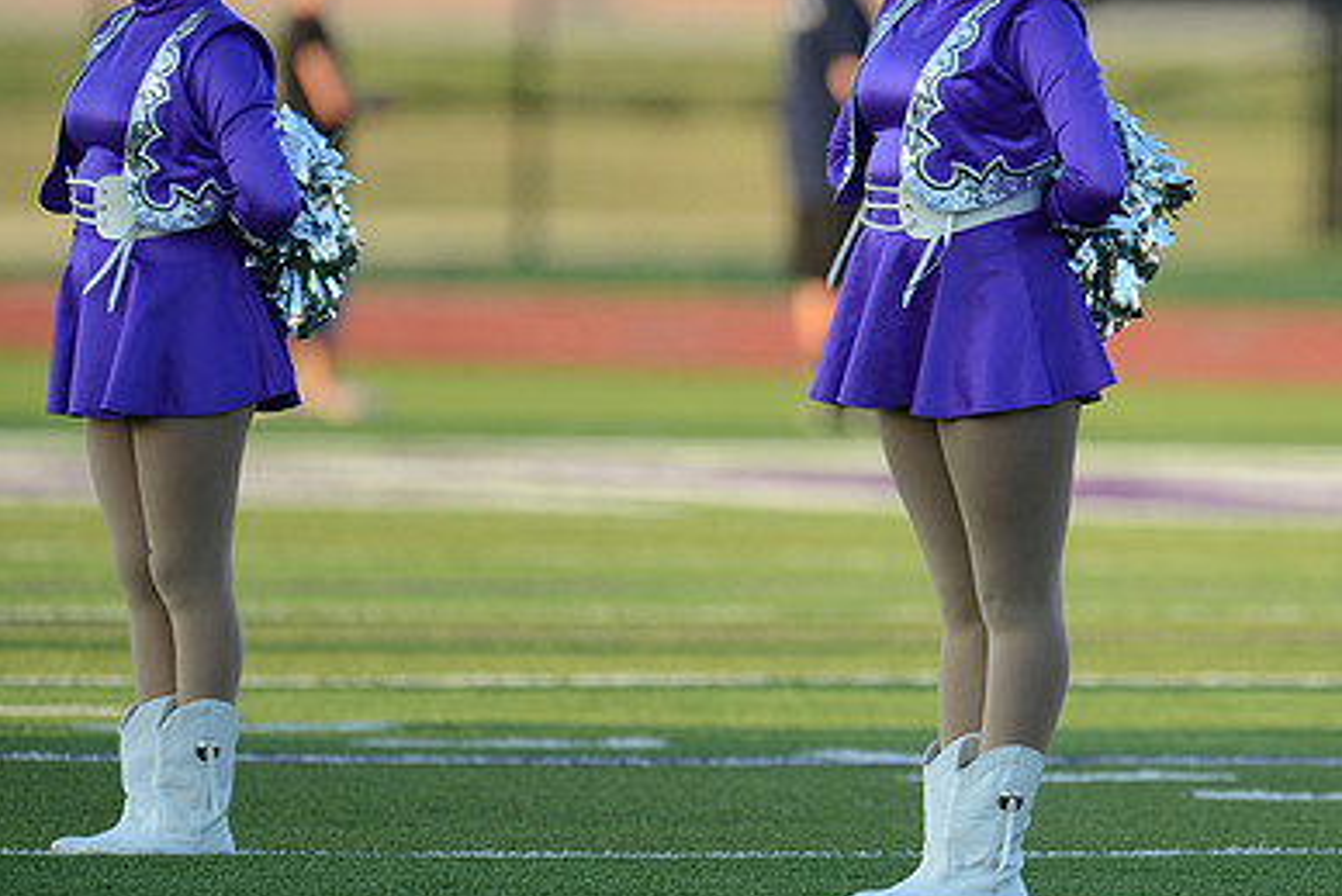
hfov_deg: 2.5
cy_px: 365
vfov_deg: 1.7
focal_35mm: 823
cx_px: 885
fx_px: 30689
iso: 800
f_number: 4
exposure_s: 1/1600
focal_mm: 550
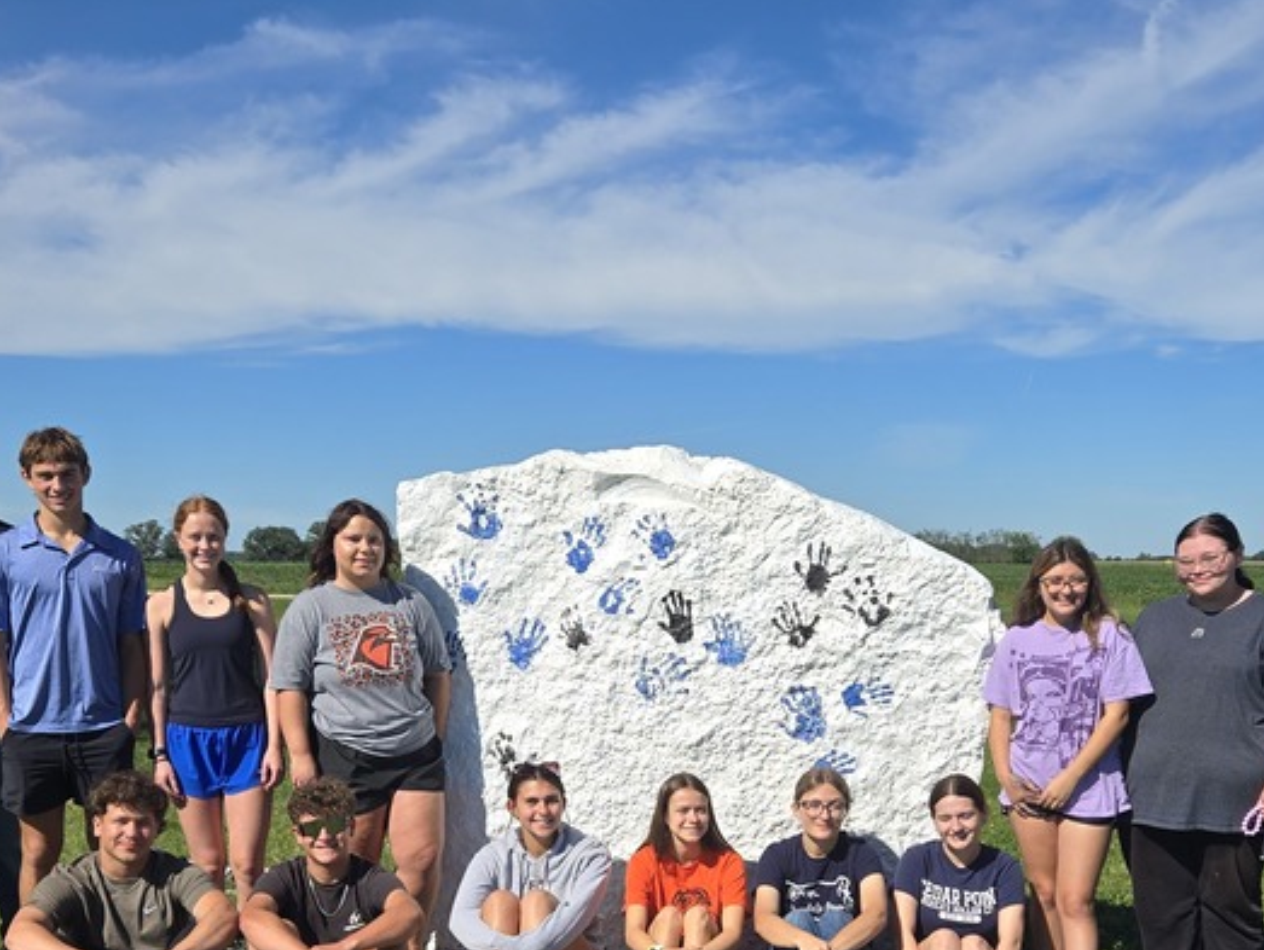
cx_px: 645
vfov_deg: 31.2
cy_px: 795
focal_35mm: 45
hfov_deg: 42.0
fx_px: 1644
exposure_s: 1/2607
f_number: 1.8
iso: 25
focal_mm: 5.4
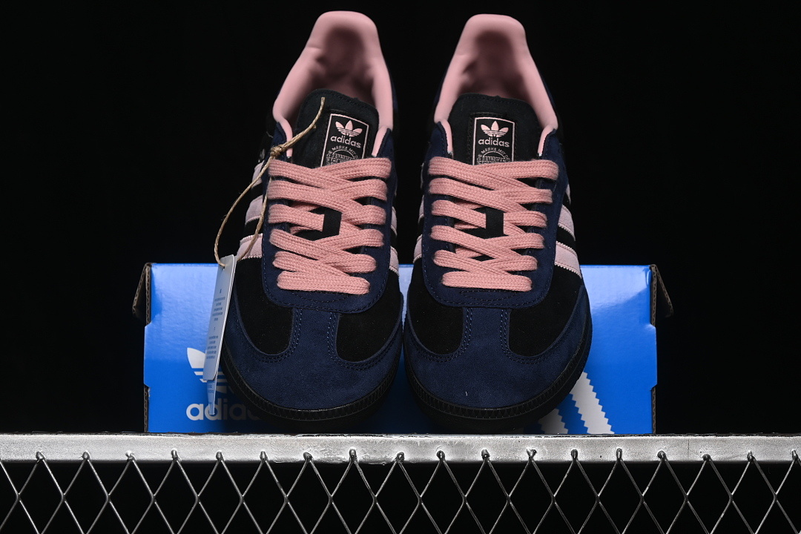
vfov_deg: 18.2
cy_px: 267
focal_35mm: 75
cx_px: 400
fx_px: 1669
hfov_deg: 27.0
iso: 160
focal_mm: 50
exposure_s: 1/60
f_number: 6.3
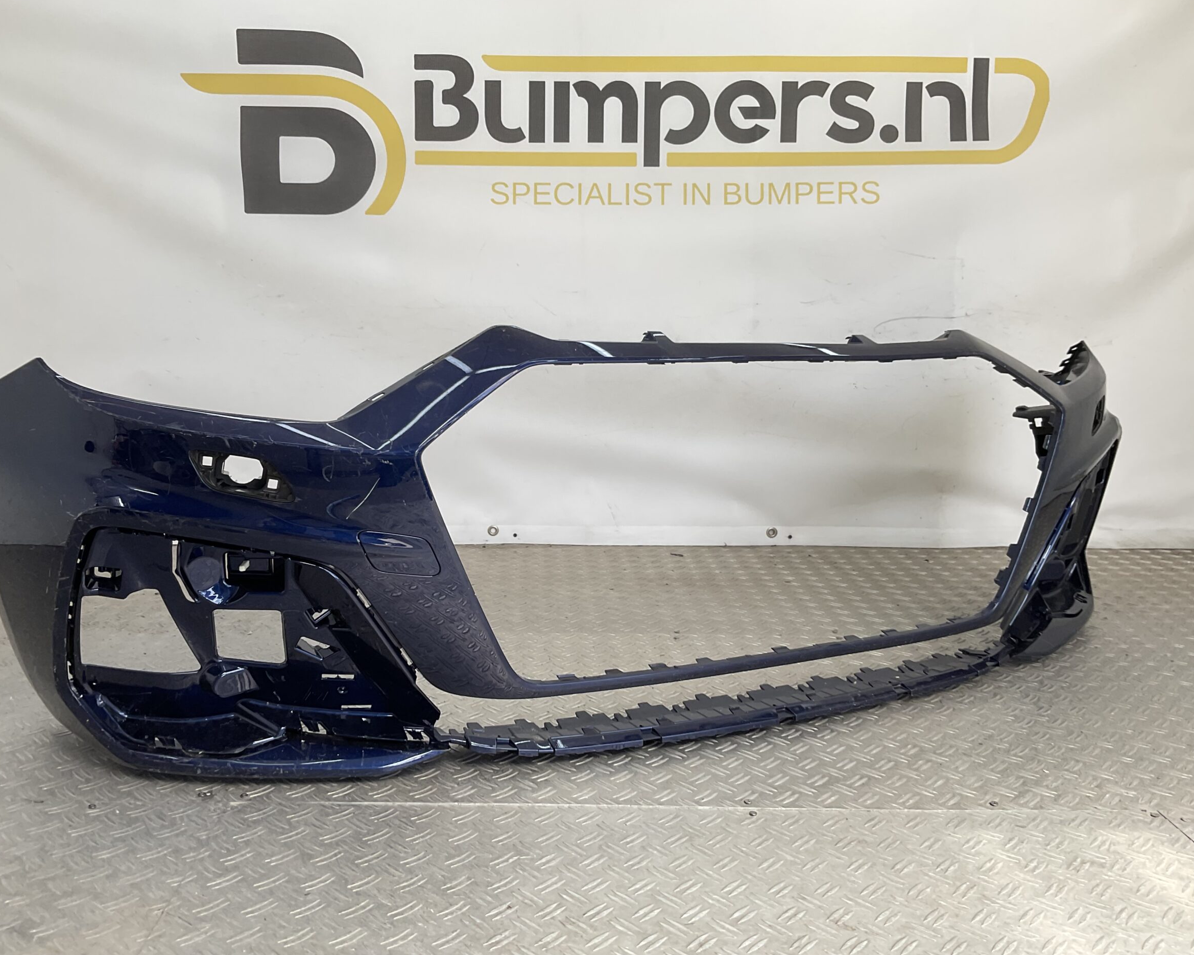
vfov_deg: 47.1
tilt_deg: -8.4
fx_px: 1095
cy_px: 467
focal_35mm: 31
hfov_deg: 57.1
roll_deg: -0.5
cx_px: 544
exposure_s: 1/253
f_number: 1.8
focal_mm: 3
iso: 16
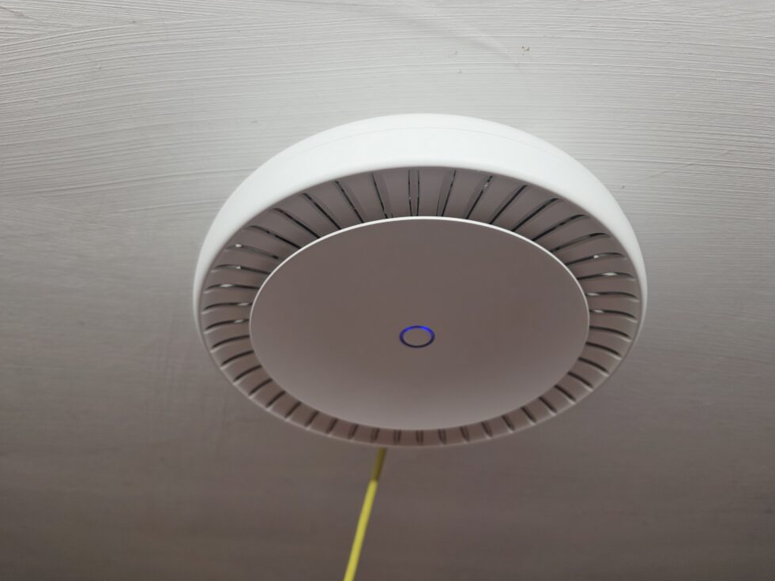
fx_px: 537
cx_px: 393
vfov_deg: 56.8
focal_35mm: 24
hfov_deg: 71.6
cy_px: 294
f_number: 1.7
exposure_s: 1/100
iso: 64
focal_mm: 6.3
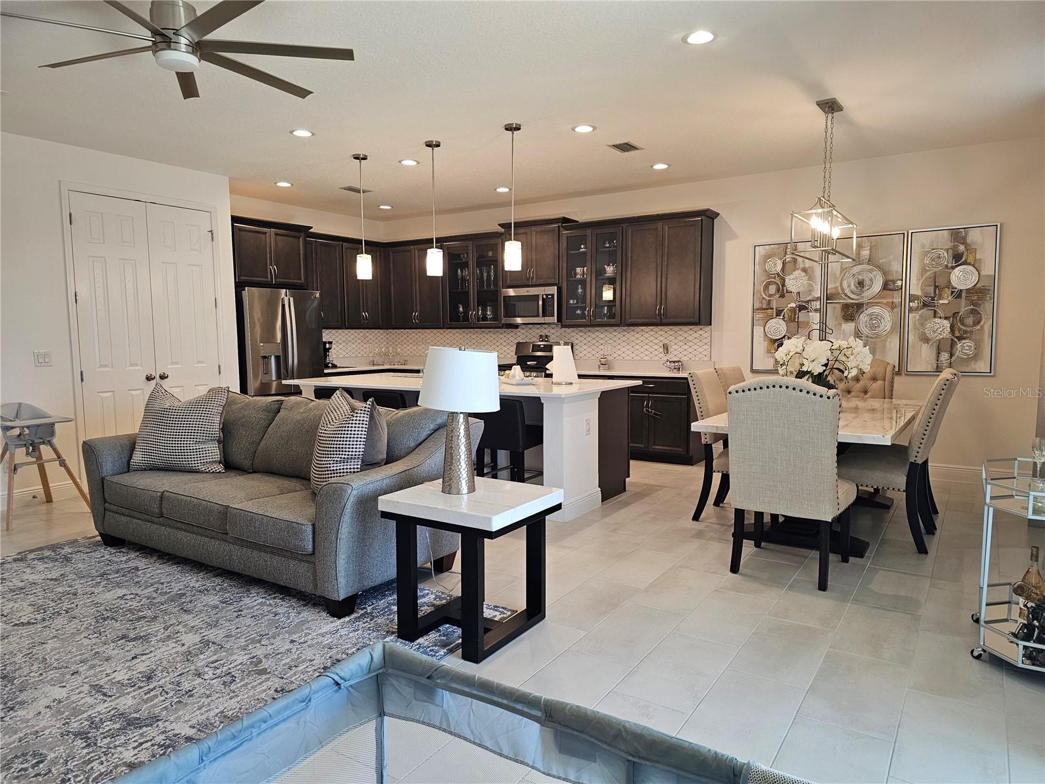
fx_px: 694
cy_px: 392
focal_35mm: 23
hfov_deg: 73.9
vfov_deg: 58.9
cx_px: 522
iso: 160
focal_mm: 6.3
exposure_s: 1/120
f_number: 1.7
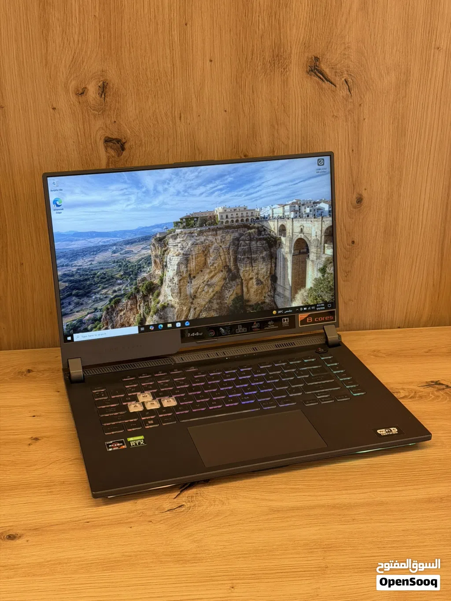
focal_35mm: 48
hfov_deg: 30.3
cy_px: 300
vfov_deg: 39.7
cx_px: 226
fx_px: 834
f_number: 1.78
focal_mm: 6.76
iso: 100
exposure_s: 1/100
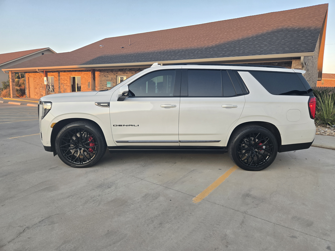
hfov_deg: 73.9
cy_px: 126
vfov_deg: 58.9
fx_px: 223
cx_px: 168
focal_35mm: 23
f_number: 1.8
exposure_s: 1/508
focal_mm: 5.4
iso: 100
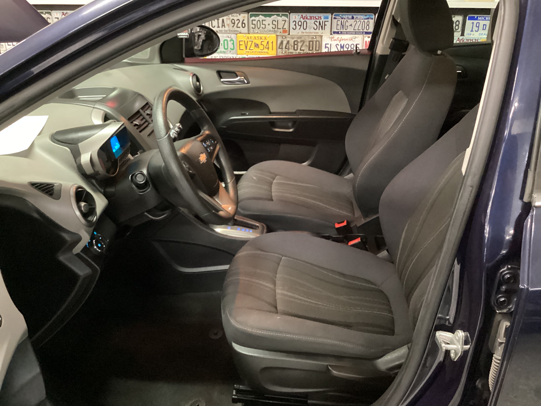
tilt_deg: -26.4
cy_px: 203
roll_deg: -0.8
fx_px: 484
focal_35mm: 31
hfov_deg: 58.4
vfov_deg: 45.4
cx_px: 270
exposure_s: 1/17
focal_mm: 3.3
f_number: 2.4
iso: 800
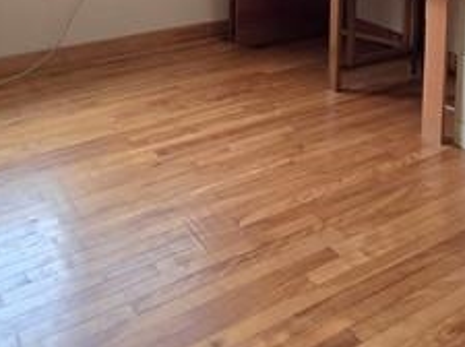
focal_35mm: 44
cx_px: 265
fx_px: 590
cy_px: -120
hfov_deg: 42.9
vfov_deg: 26.9
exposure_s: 1/120
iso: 125
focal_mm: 2.2
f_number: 1.9
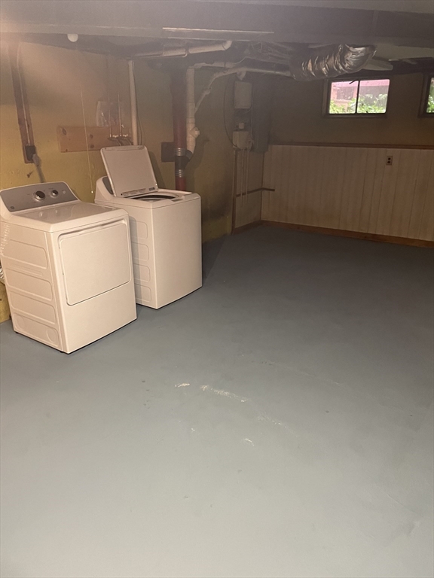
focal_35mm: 26
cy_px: 289
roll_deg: +0.1
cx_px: 217
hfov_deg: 53.1
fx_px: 435
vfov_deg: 67.3
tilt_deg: -17.7
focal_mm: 4.2
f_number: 1.6
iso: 500
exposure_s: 1/60
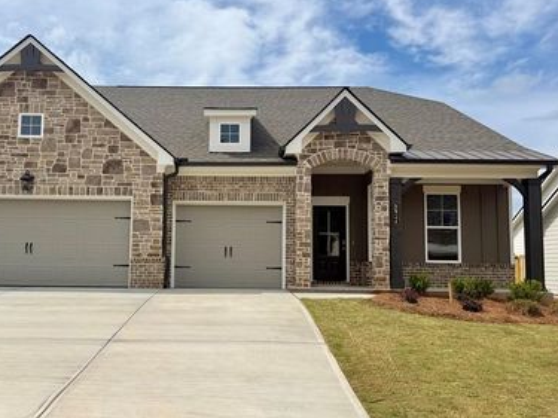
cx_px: 222
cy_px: 222
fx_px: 516
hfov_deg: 56.4
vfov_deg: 44.1
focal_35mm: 32
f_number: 1.78
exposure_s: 1/4673
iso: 80
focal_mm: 6.76
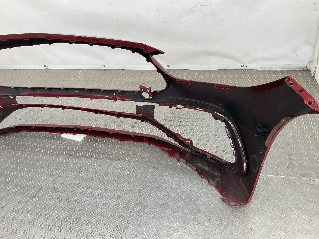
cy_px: 120
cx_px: 160
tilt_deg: -33.8
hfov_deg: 61.7
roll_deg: +4.2
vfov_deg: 48.2
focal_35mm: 29
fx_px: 267
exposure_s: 1/114
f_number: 1.8
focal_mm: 3
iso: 16
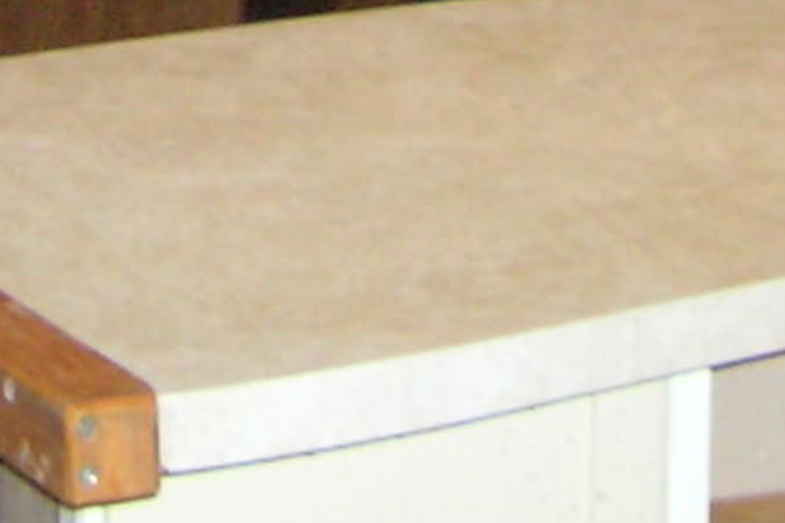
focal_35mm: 179
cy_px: -655
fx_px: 3902
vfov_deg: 7.3
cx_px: 311
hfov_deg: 11.5
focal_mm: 5.7
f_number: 2.9
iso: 200
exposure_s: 1/60.1
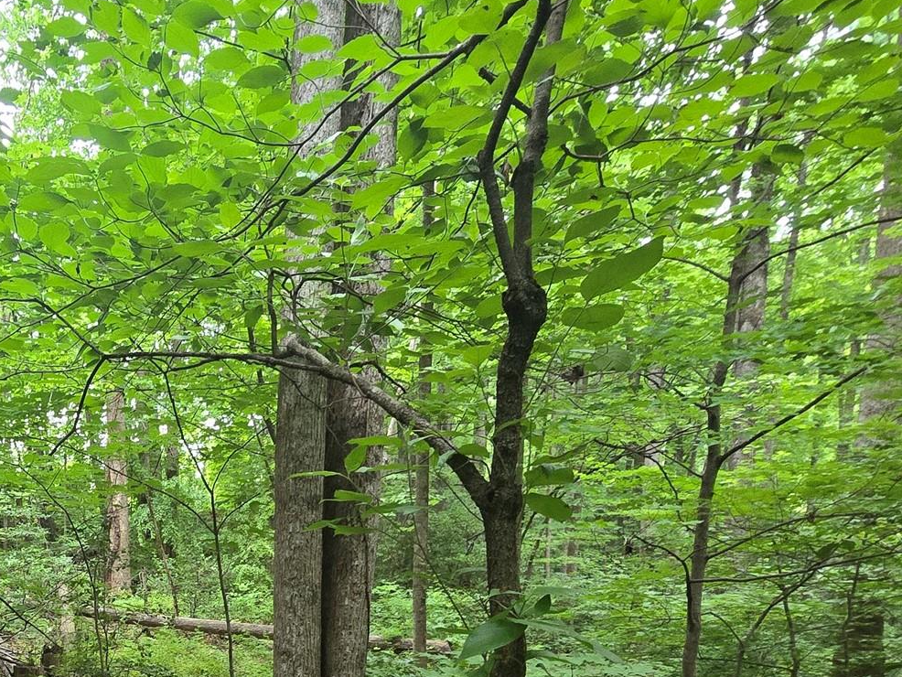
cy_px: 645
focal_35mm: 27
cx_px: 127
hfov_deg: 58.0
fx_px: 704
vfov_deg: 45.1
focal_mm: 2.2
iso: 500
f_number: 2.2
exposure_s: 1/60
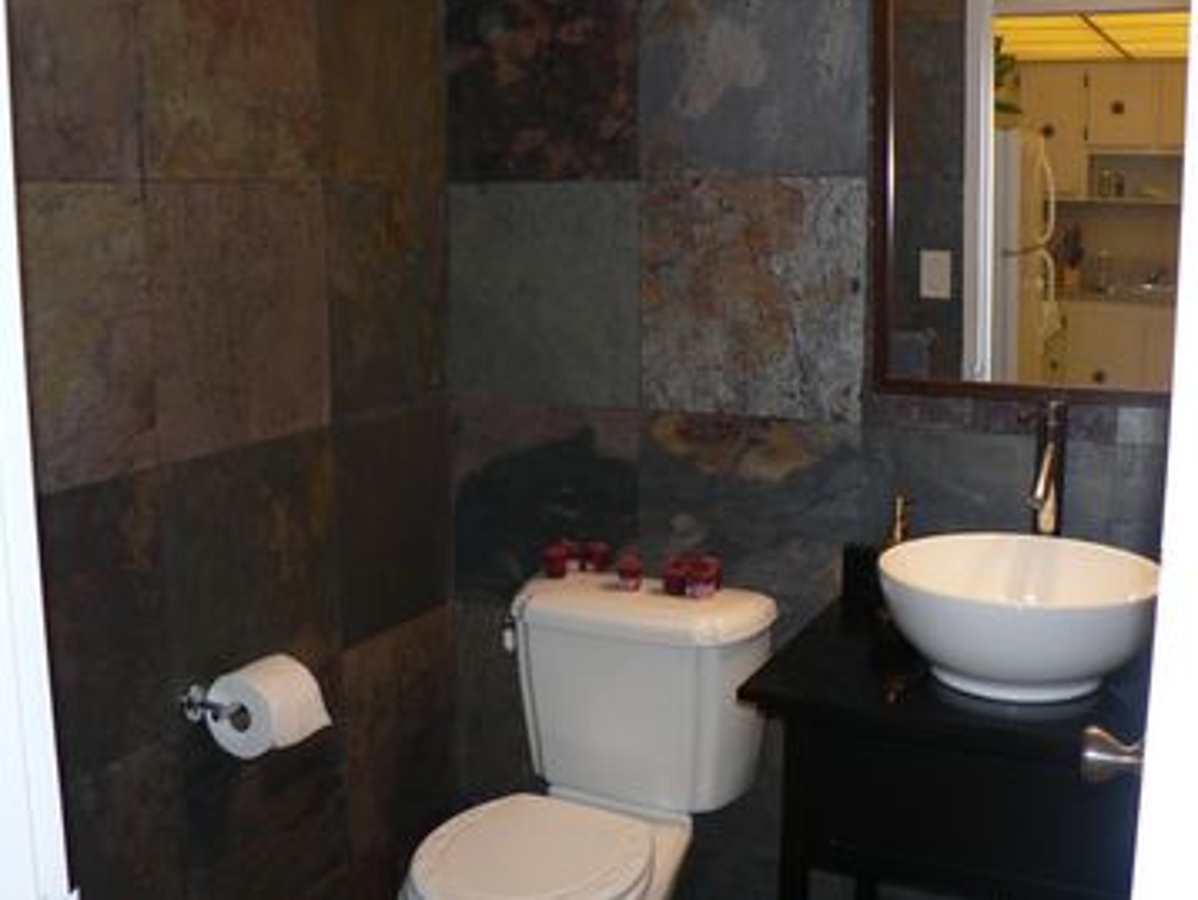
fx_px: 1281
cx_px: 589
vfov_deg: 38.7
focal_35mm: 37
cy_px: 442
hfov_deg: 50.1
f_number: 2.8
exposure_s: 1/60
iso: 100
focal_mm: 6
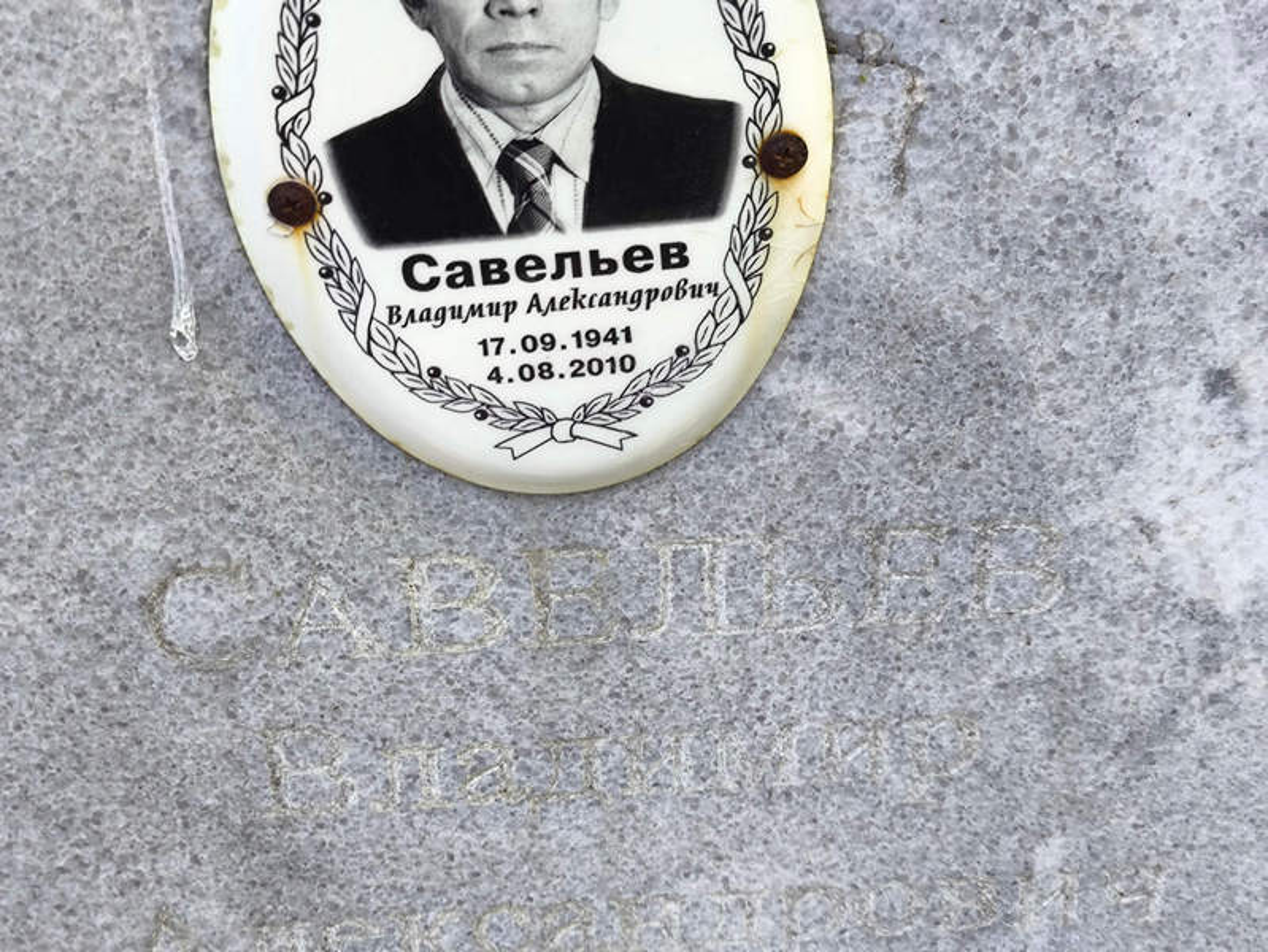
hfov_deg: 38.2
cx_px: 634
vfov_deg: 29.1
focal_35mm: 50
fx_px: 1832
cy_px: 476
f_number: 1.7
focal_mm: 4.71
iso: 64
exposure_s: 1/100
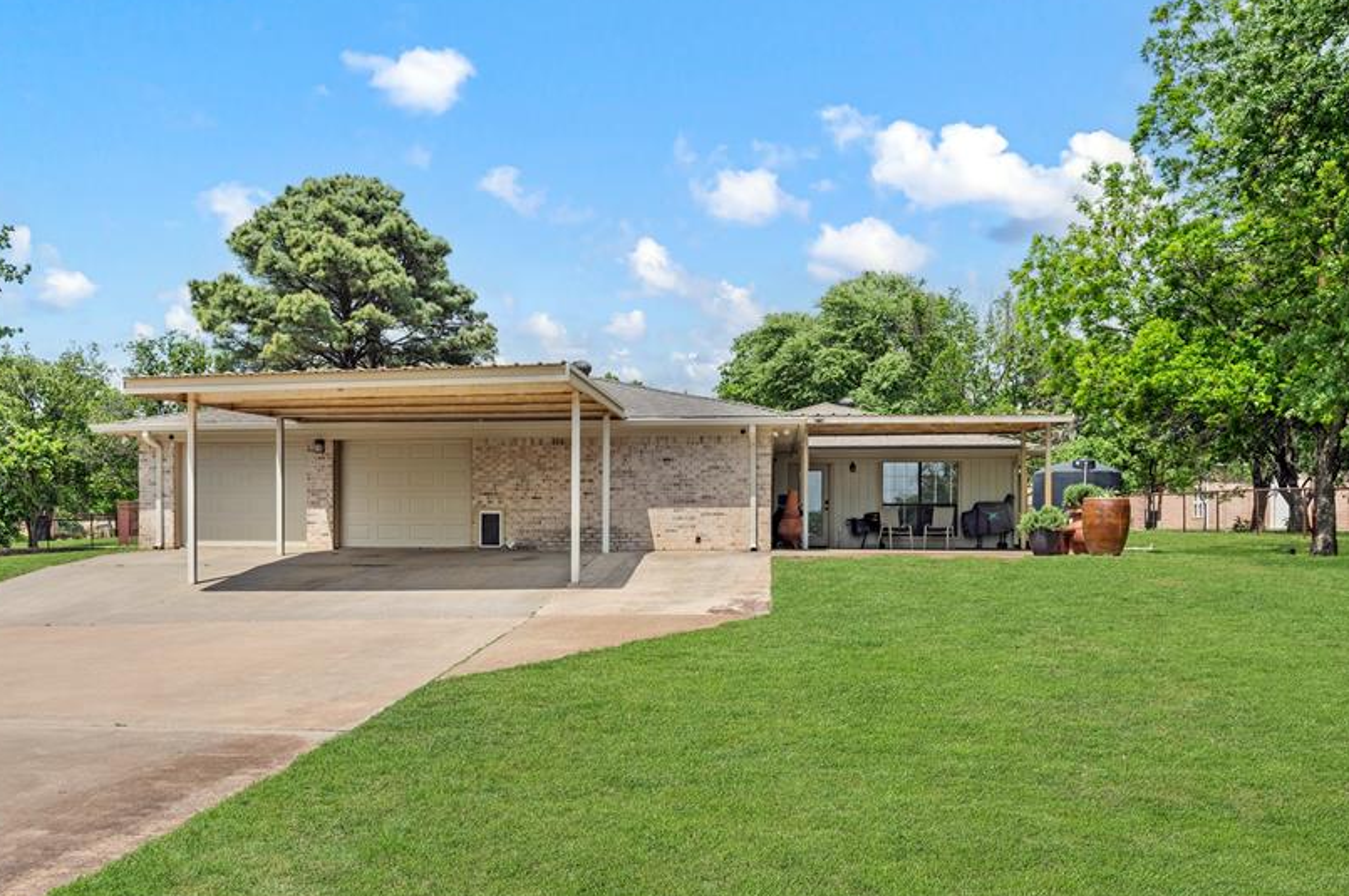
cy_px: 520
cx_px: 593
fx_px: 1072
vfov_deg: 45.2
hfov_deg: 64.1
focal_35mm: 29
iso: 100
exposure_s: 1/200
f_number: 8
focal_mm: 22.5
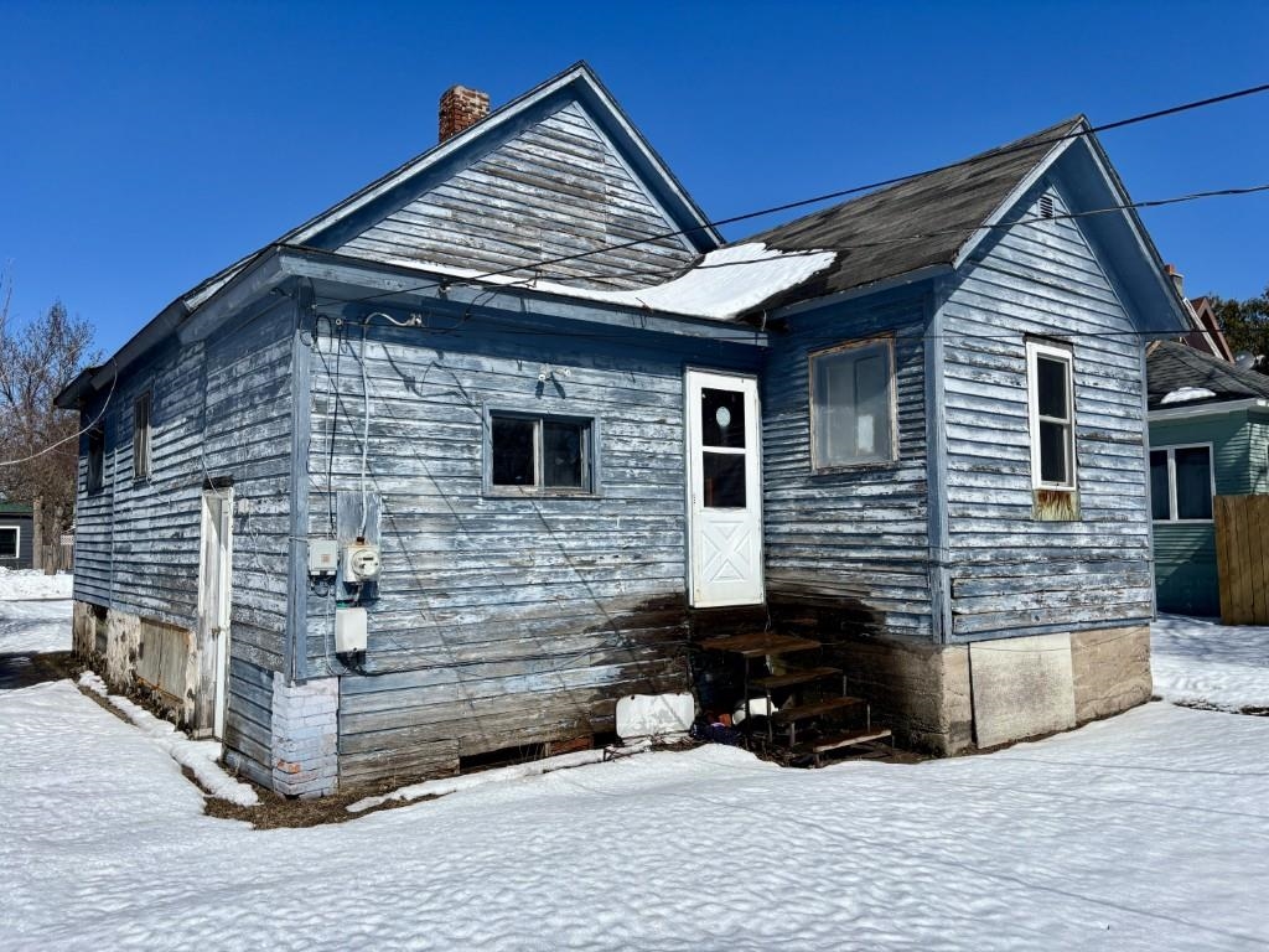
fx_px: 953
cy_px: 476
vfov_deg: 53.1
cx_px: 634
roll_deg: +0.2
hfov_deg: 67.3
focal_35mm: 26
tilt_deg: +3.8
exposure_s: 1/7692
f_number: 1.6
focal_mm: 5.96
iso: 50
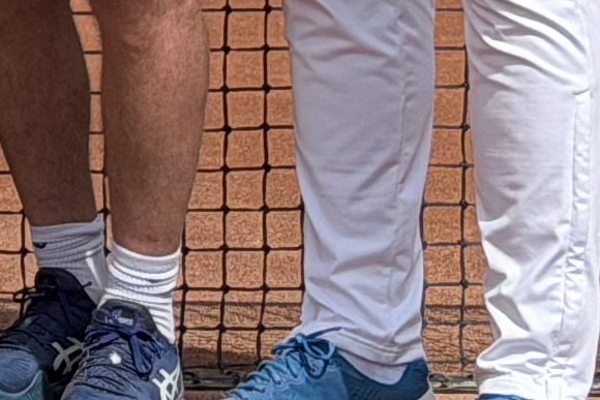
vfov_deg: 3.9
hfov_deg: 5.7
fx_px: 5784
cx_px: -926
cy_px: -397
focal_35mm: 347
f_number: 1.78
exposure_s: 1/5587
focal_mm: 6.76
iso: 64
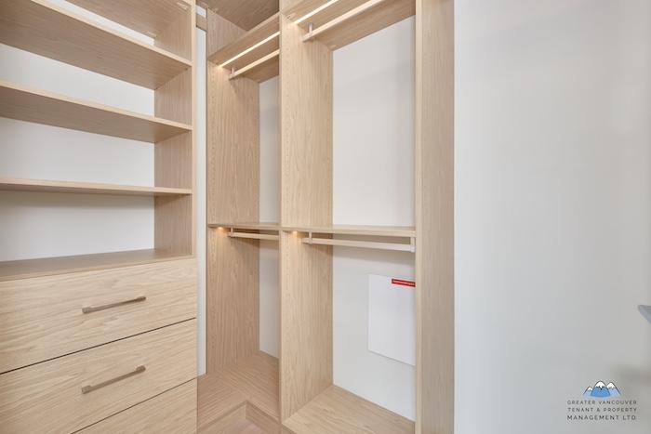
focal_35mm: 15
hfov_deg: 100.4
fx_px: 271
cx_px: 326
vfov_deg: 77.4
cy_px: 217
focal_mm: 10
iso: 400
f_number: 8
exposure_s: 1/30
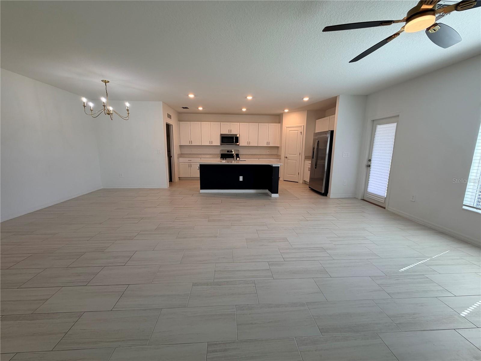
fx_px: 195
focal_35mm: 14
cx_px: 240
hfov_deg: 102.1
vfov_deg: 85.7
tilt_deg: -8.9
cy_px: 180
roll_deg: +0.2
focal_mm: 2.22
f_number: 2.2
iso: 125
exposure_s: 1/120
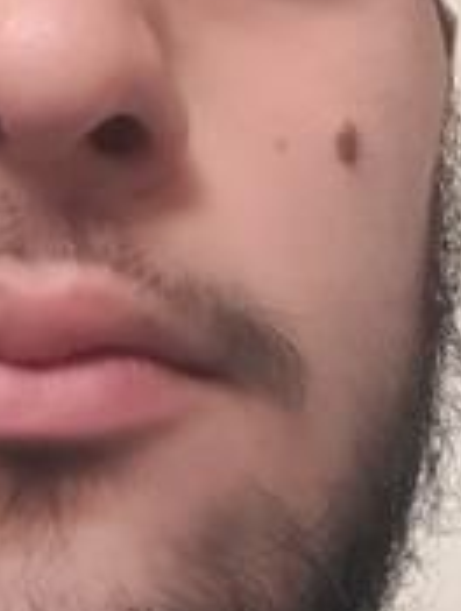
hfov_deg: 13.9
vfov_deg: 18.1
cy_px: 7
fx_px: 1875
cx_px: 80
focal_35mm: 106
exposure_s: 1/25
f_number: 1.7
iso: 200
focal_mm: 2.92
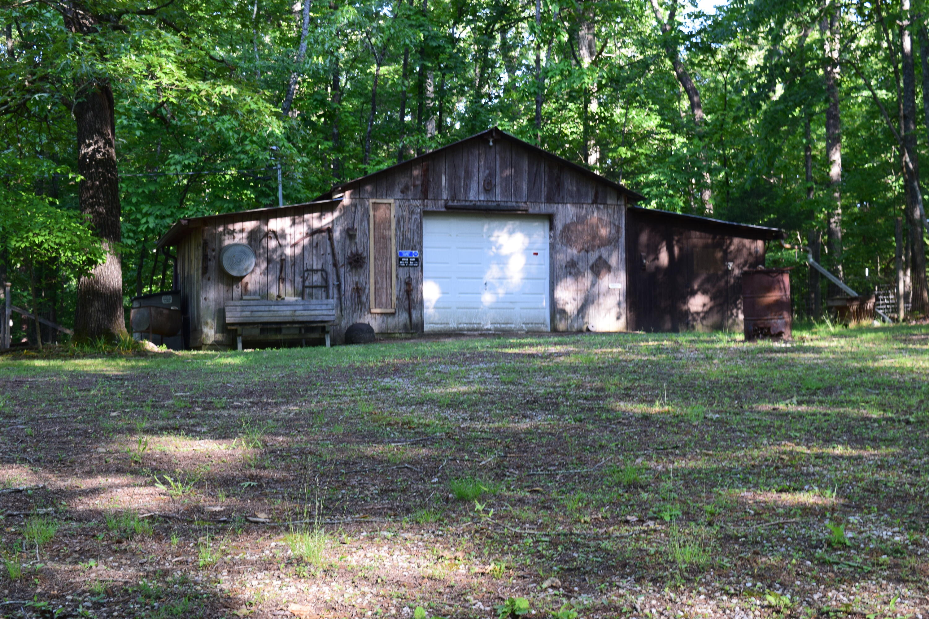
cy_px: 310
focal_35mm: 57
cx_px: 464
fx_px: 1471
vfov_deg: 23.8
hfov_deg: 35.1
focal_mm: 38
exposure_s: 1/60
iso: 500
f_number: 8
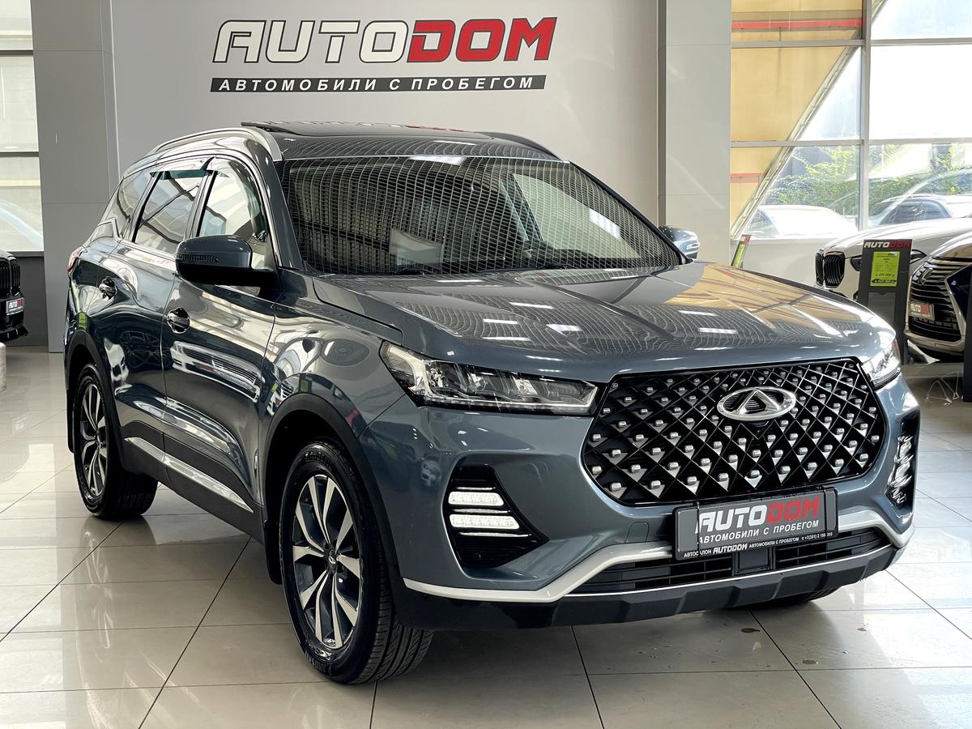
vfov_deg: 28.0
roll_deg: +1.1
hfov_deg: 36.8
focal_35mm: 52
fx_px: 1460
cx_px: 486
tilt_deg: -5.4
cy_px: 364
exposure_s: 1/99
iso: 80
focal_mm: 6
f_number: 2
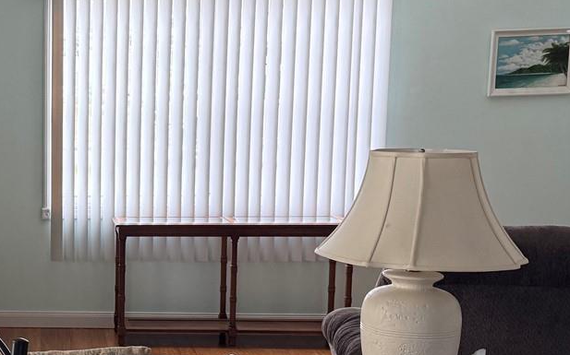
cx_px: -33
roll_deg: +0.8
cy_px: 241
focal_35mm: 66
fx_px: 1025
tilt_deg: -7.2
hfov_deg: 28.6
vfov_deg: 19.6
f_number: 1.78
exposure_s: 1/121
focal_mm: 6.76
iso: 200
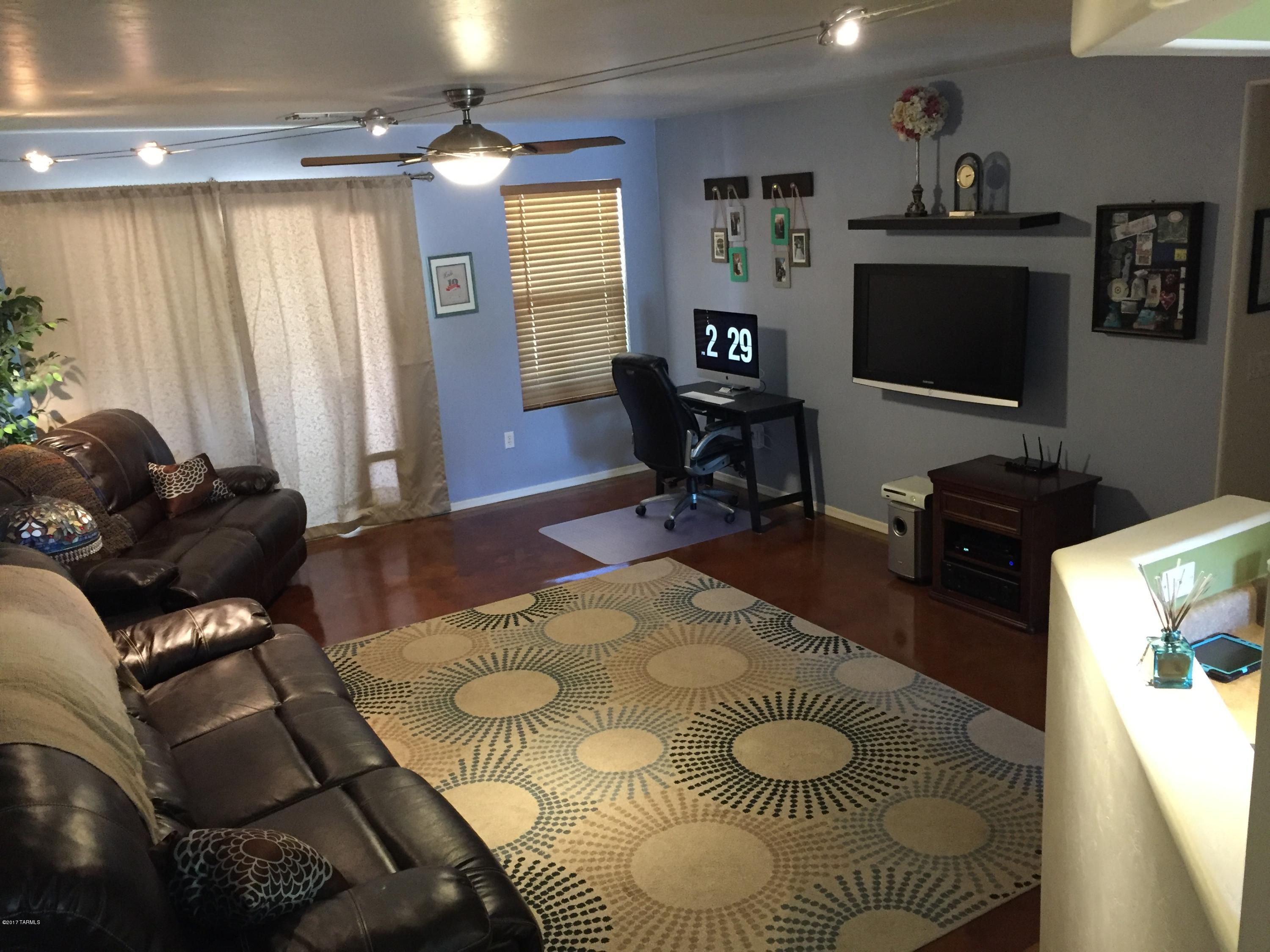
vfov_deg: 48.2
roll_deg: +3.1
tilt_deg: -15.1
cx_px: 635
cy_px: 476
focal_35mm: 29
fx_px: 1064
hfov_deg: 61.7
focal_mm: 4.15
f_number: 2.2
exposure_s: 1/20
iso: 250
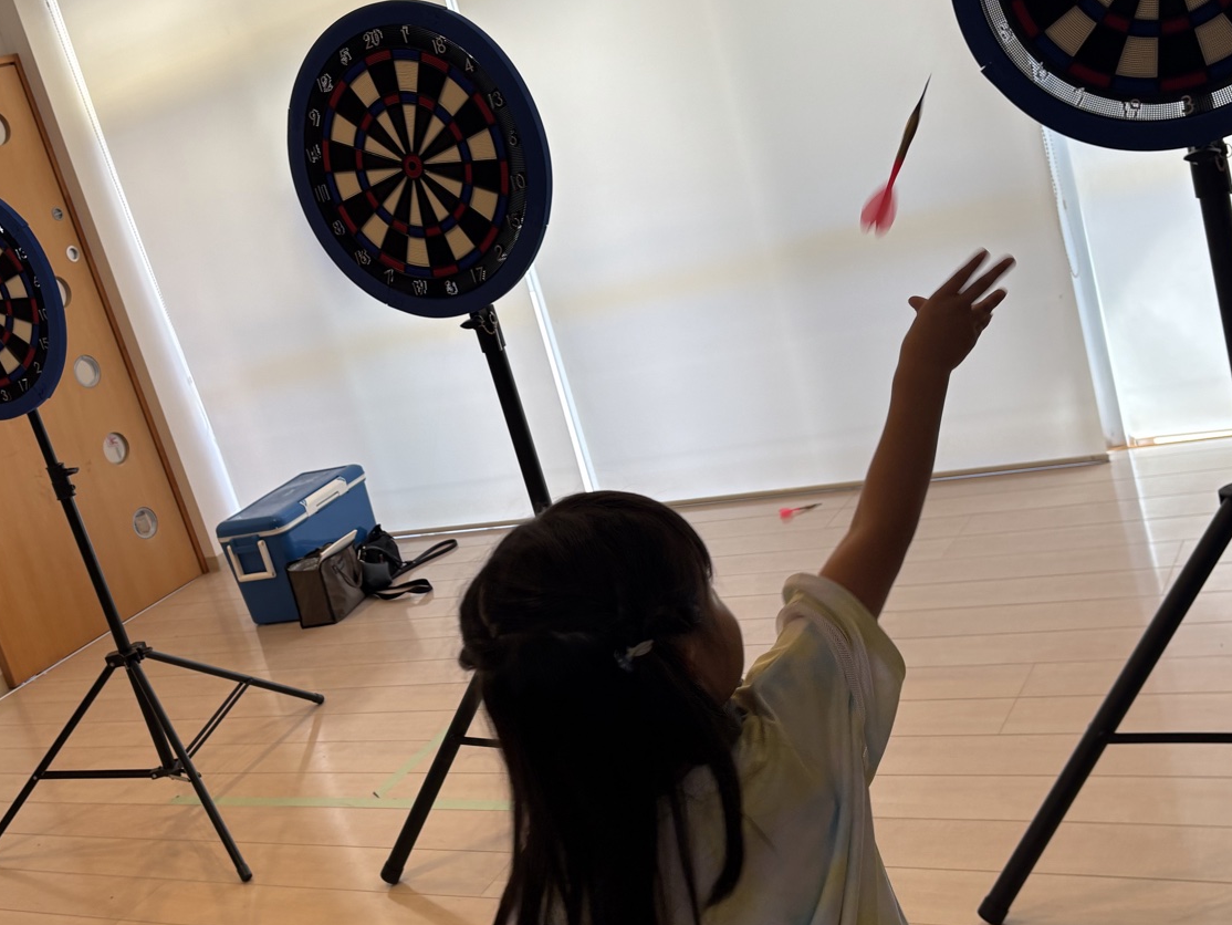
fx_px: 1495
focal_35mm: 42
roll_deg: +17.9
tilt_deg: -11.7
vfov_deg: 34.4
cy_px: 471
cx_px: 521
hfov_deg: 44.6
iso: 40
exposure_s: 1/175
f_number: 1.6
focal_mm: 5.96
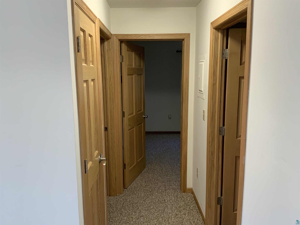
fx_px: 251
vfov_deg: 48.2
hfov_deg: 61.7
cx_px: 150
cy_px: 112
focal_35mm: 29
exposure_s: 1/60
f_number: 1.8
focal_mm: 3
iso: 100
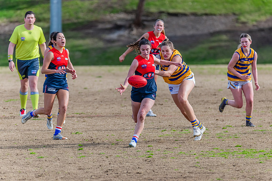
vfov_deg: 2.7
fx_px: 3918
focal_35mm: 518
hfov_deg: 4.0
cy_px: 94
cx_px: 149
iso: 800
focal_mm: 450
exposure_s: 1/1600
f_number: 6.3
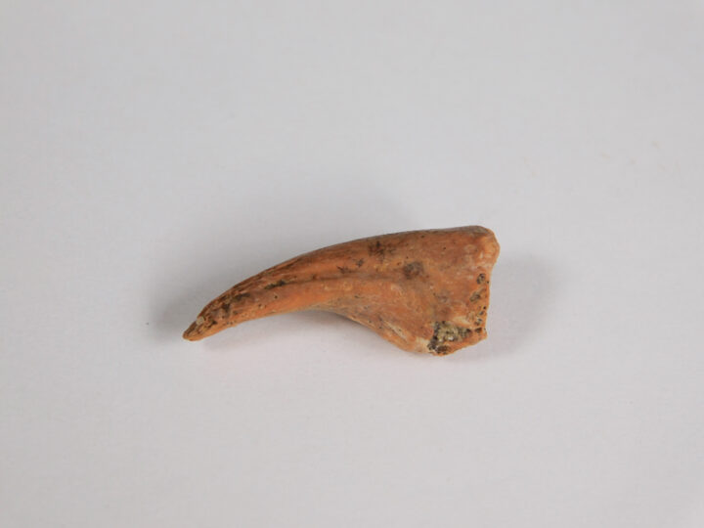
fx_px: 4108
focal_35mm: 202
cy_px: 264
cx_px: 352
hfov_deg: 9.8
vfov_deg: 7.4
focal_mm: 35.9
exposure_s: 1/320
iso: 125
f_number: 5.4
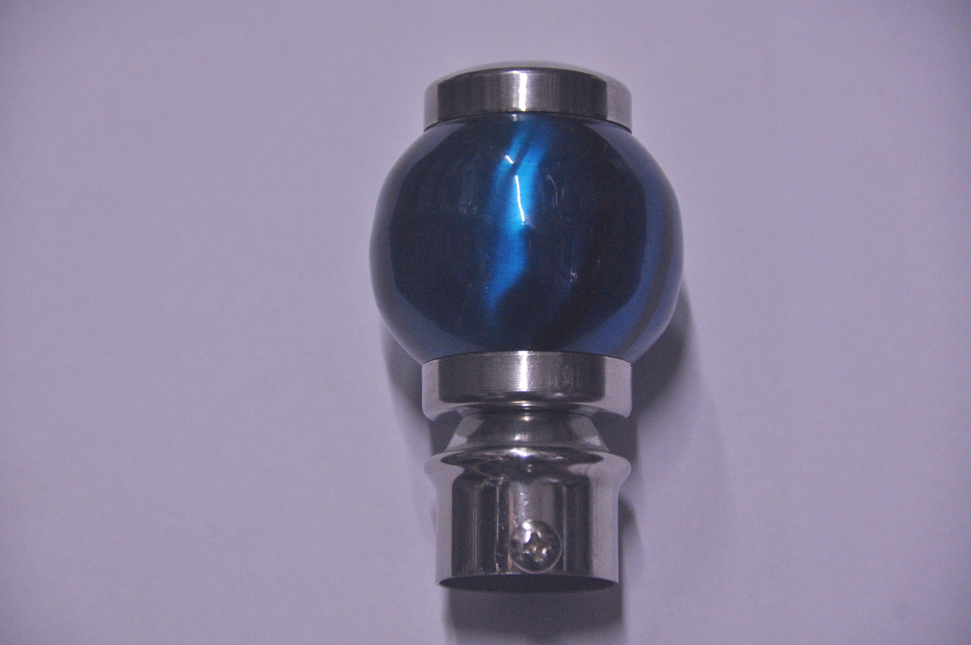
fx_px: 8081
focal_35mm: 300
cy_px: 322
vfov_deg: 4.6
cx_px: 486
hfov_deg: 6.9
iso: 1250
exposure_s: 1/60
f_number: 5.6
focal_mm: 200
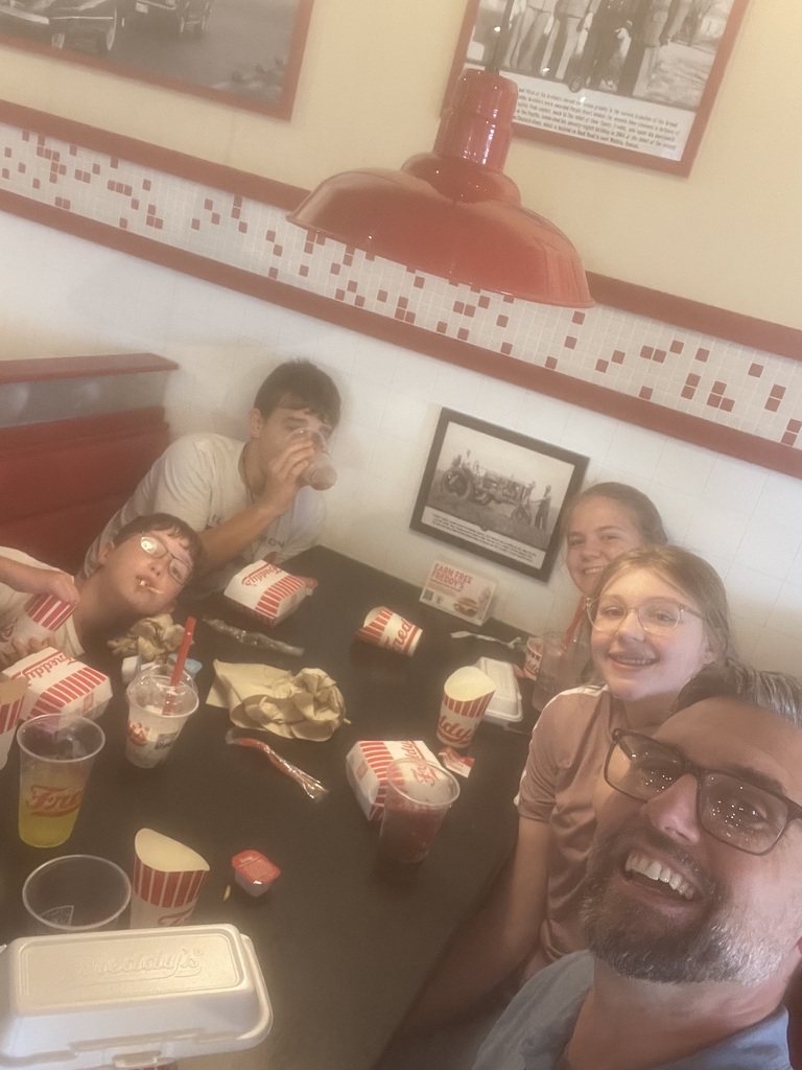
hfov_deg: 46.8
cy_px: 535
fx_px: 927
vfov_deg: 60.0
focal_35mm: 30
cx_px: 401
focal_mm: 2.71
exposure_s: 1/60
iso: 320
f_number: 2.2
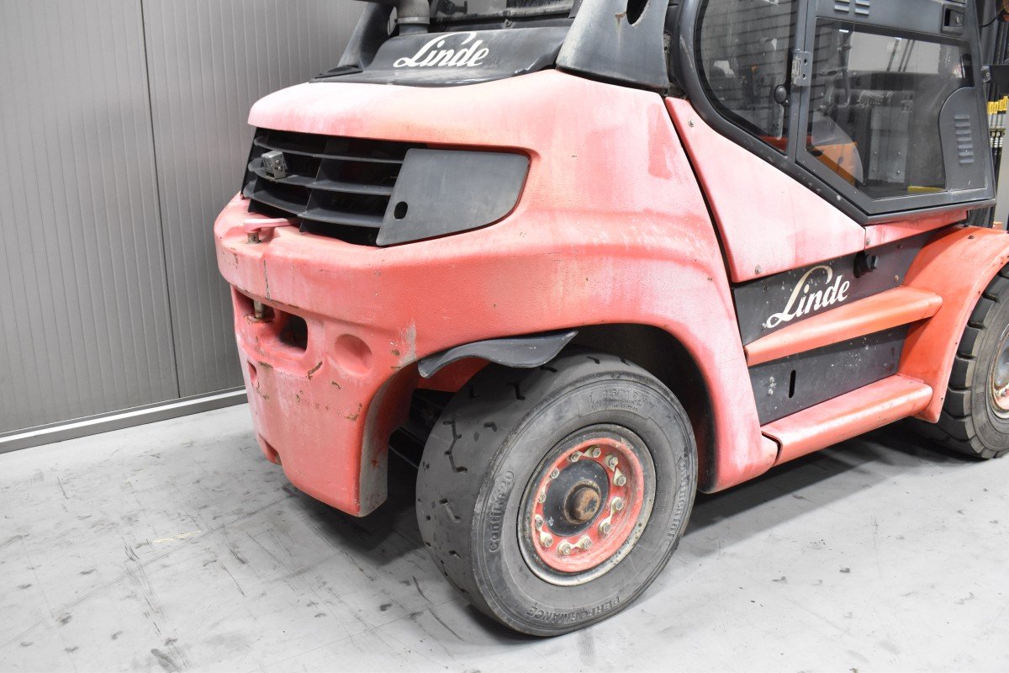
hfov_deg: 57.2
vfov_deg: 40.0
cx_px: 504
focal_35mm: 33
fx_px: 925
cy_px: 336
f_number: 5
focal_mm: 22
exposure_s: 1/25
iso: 1600
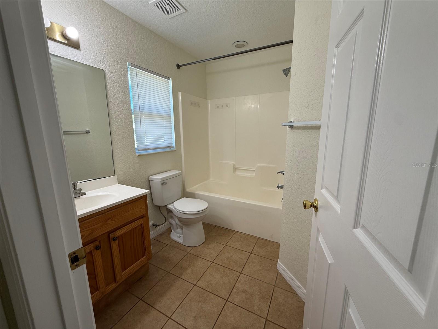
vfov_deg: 85.7
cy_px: 164
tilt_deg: -10.0
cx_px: 219
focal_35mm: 14
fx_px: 177
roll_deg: +0.6
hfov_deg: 102.1
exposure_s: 1/120
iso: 80
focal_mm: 2.22
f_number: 2.2
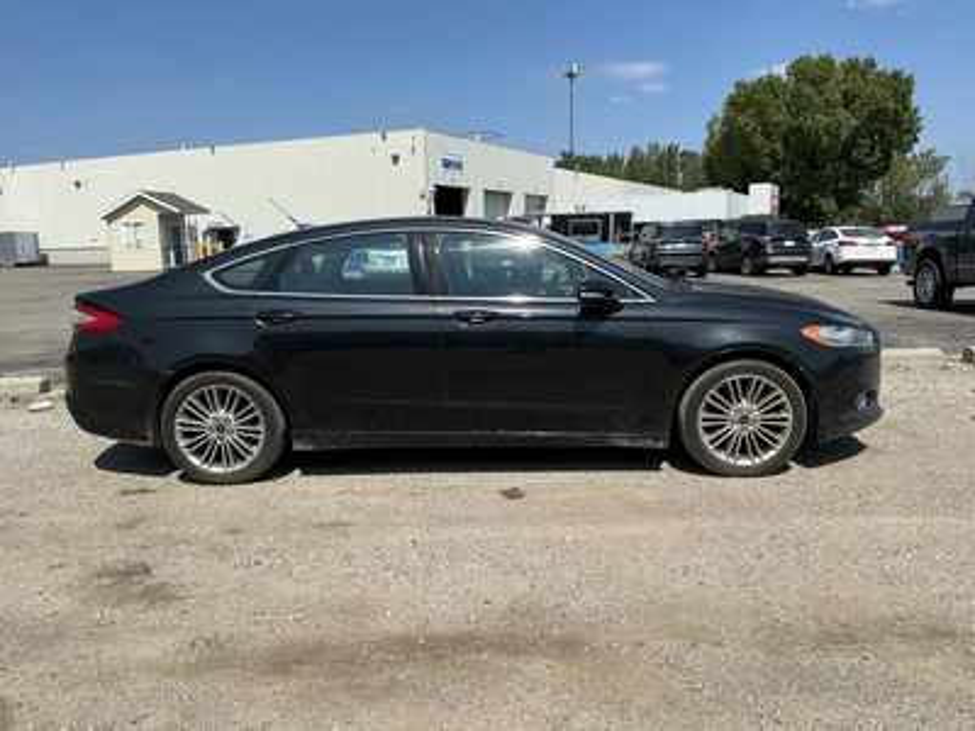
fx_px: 789
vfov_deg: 49.7
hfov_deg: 63.4
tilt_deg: -4.3
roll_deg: +2.0
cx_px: 488
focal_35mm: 28
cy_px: 366
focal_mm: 3
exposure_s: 1/2320
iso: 25
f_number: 1.8
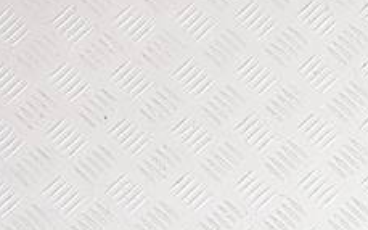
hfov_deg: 15.1
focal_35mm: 123
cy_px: 402
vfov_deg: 10.1
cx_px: 632
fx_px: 1233
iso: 80
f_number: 1.7
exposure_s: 1/100
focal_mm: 4.2
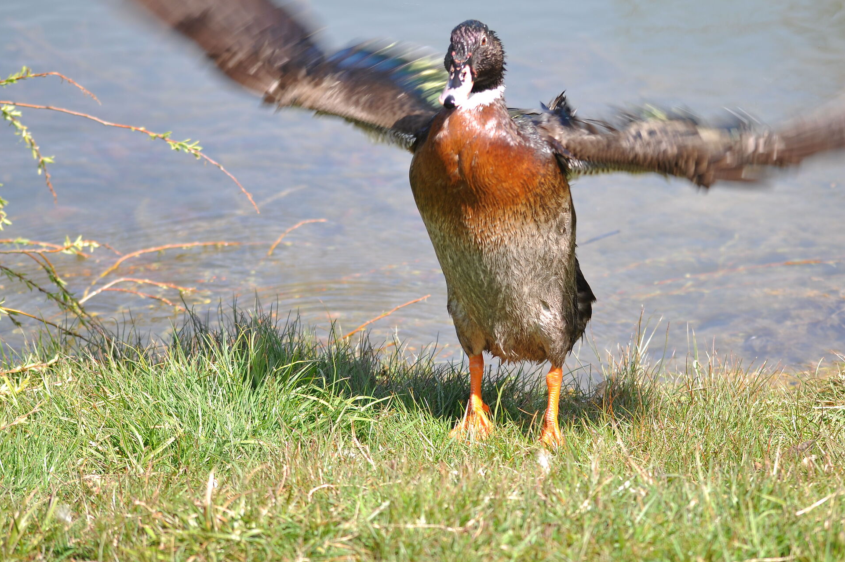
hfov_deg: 10.5
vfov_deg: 7.0
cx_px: 488
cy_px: 249
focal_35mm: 197
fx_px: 4610
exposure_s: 1/500
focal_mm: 105
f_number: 3.5
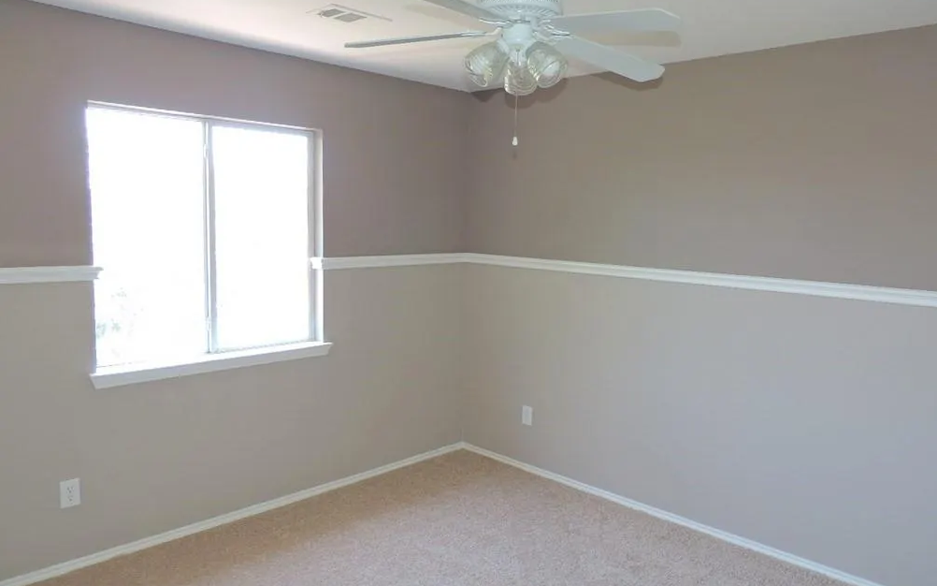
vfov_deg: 47.6
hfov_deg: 70.4
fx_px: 664
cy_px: 286
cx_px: 478
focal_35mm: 26
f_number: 3
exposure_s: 1/40
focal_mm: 4.3
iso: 200
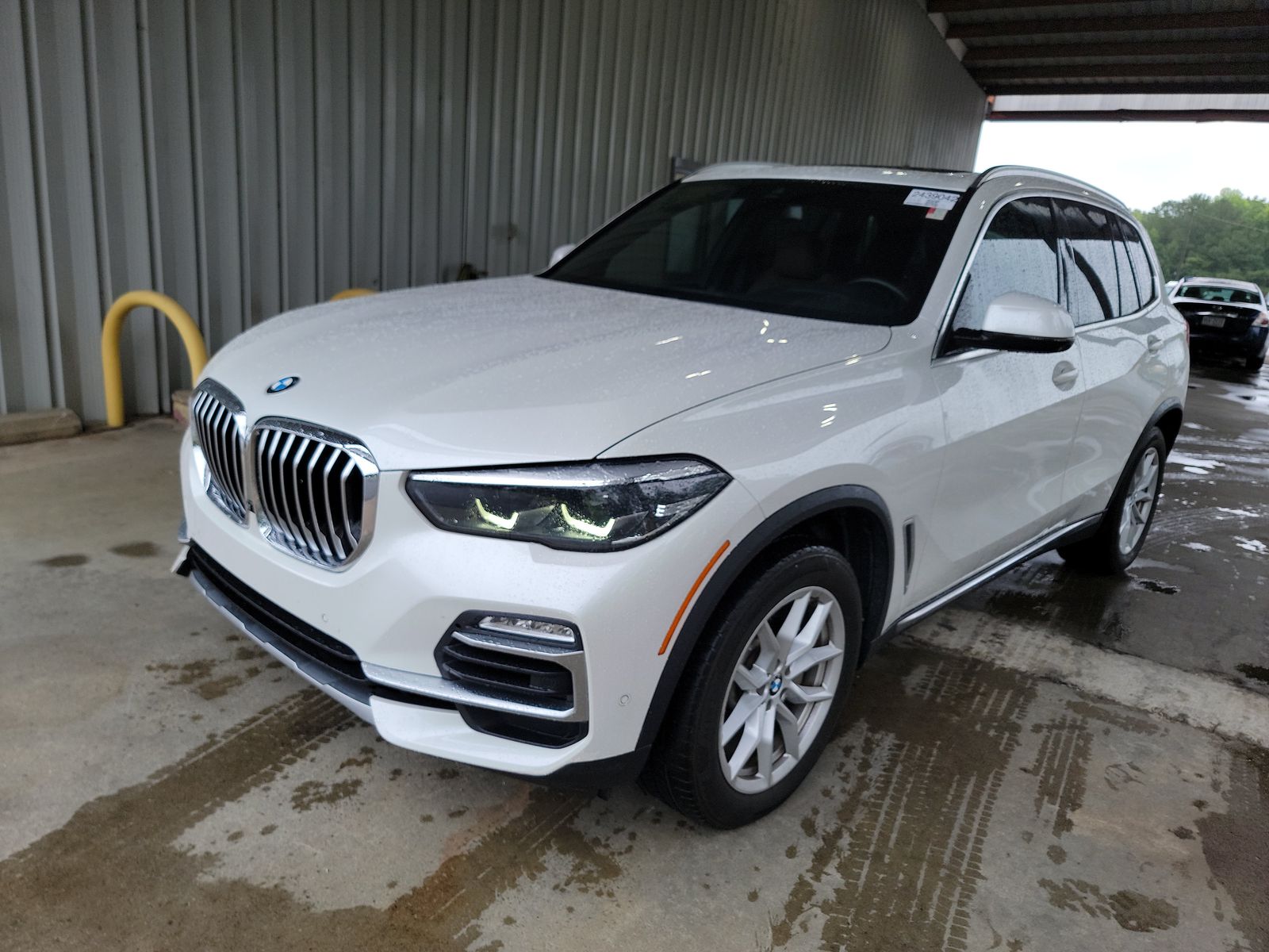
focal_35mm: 24
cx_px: 634
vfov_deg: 56.8
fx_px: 880
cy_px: 476
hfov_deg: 71.6
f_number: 1.8
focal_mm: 6.7
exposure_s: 1/304
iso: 50
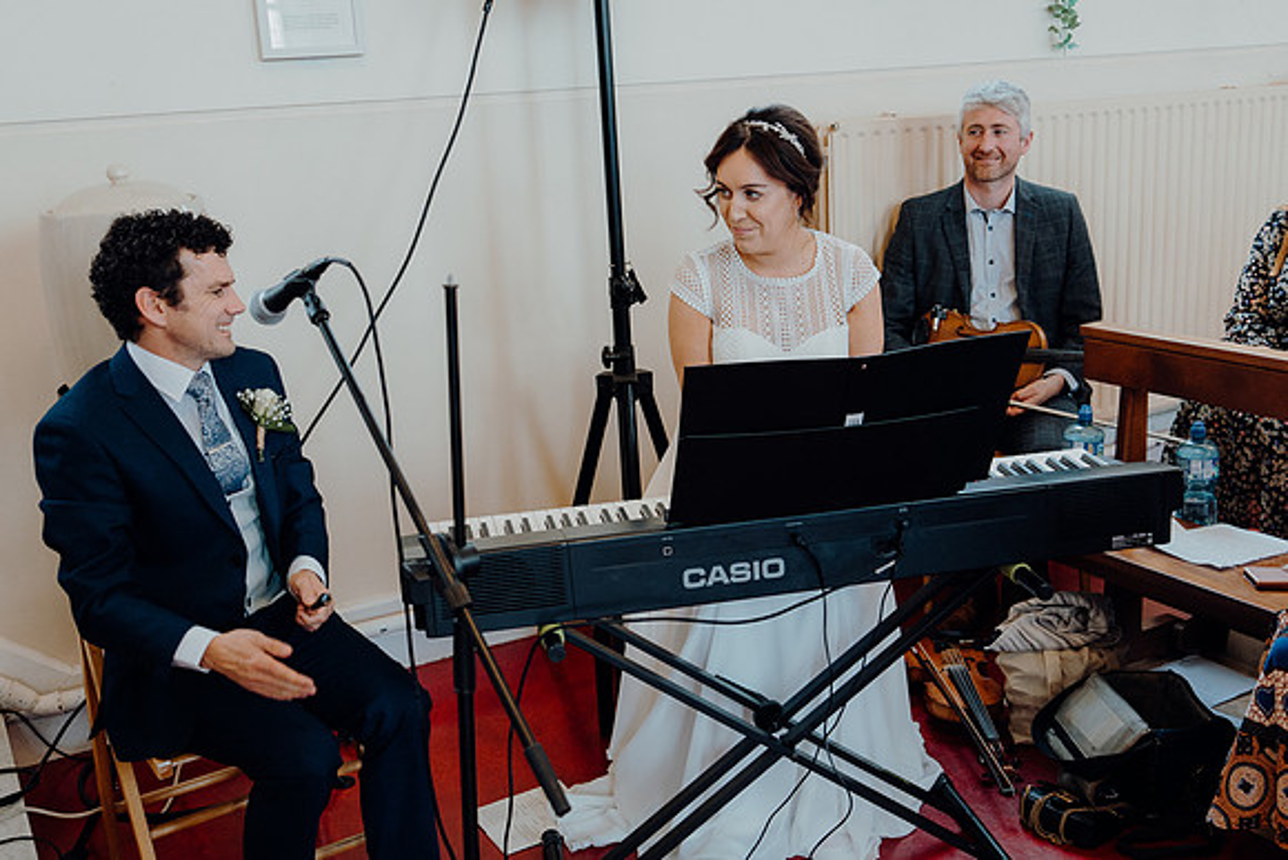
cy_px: 430
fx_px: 1324
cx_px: 644
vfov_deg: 36.0
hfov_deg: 51.9
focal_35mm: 37
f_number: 2.8
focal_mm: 25
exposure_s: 1/200
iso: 800
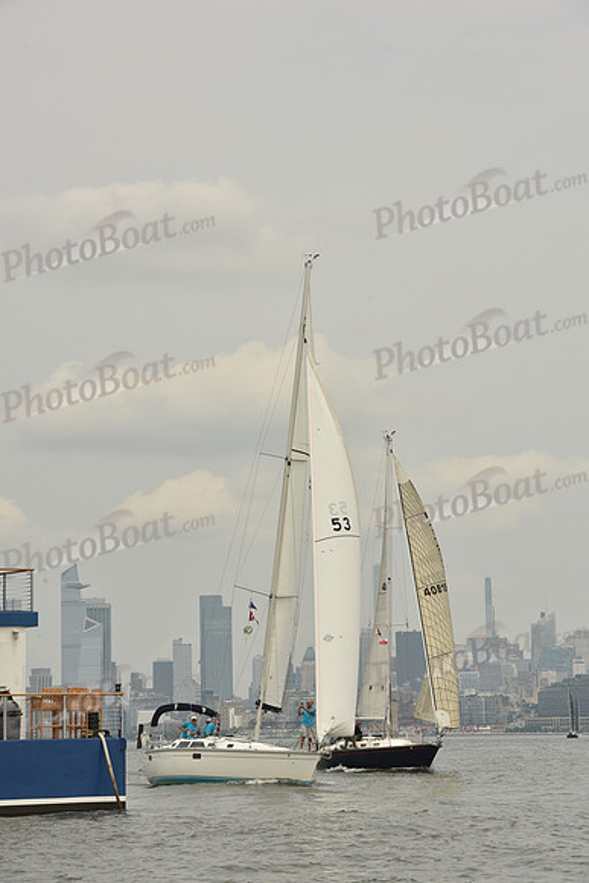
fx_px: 2992
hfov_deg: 11.2
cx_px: 294
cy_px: 442
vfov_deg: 16.8
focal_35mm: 122
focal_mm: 122
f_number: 11
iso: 250
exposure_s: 1/640
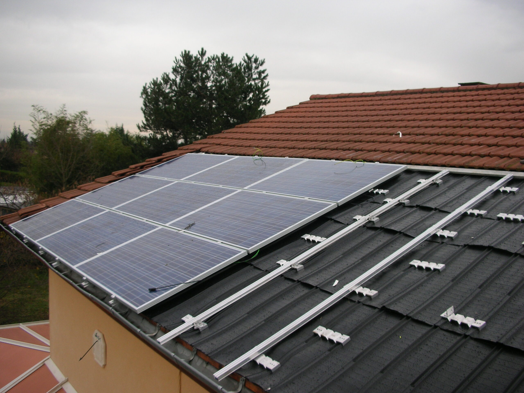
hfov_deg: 52.6
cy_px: 196
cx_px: 262
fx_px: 530
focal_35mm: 35
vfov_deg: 40.7
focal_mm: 5.8
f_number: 3
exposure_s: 1/71.1
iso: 50
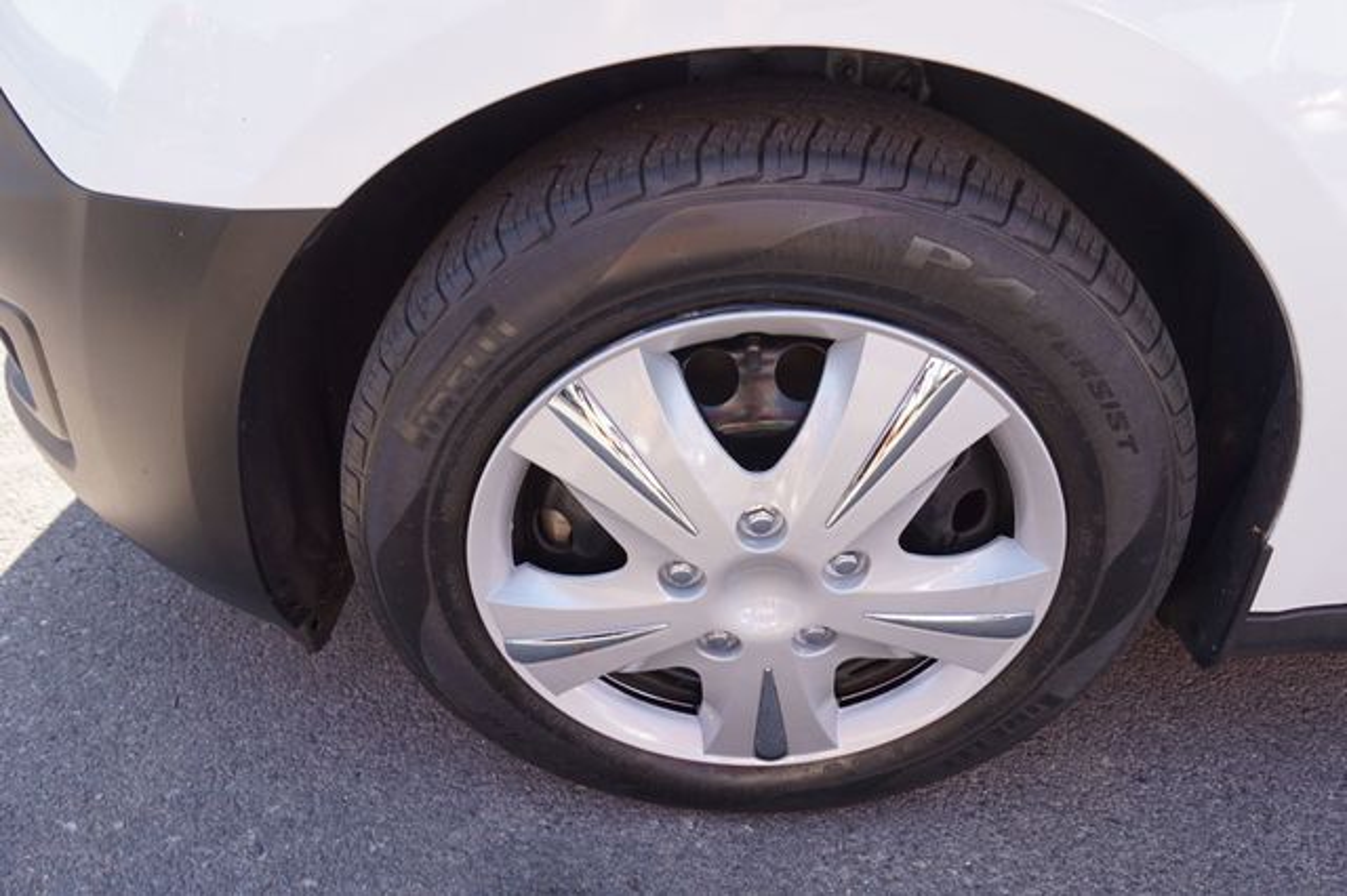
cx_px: 674
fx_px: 897
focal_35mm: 24
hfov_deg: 73.8
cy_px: 448
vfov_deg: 53.1
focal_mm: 16
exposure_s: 1/80
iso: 100
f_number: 5
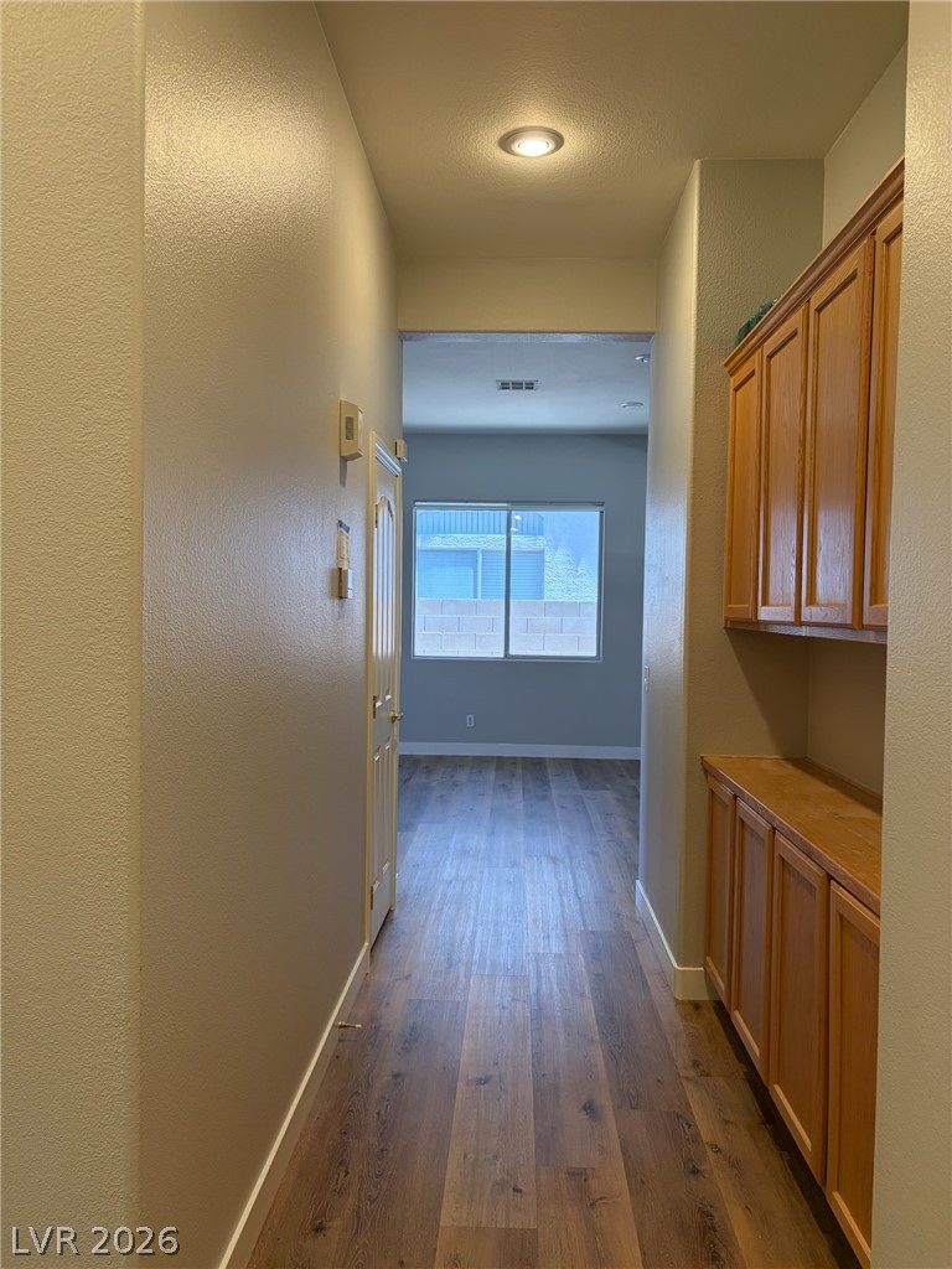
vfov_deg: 67.3
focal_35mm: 26
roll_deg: -1.2
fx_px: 953
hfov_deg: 53.1
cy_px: 634
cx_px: 476
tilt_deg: -0.8
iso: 160
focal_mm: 5.96
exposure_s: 1/60
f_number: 1.6
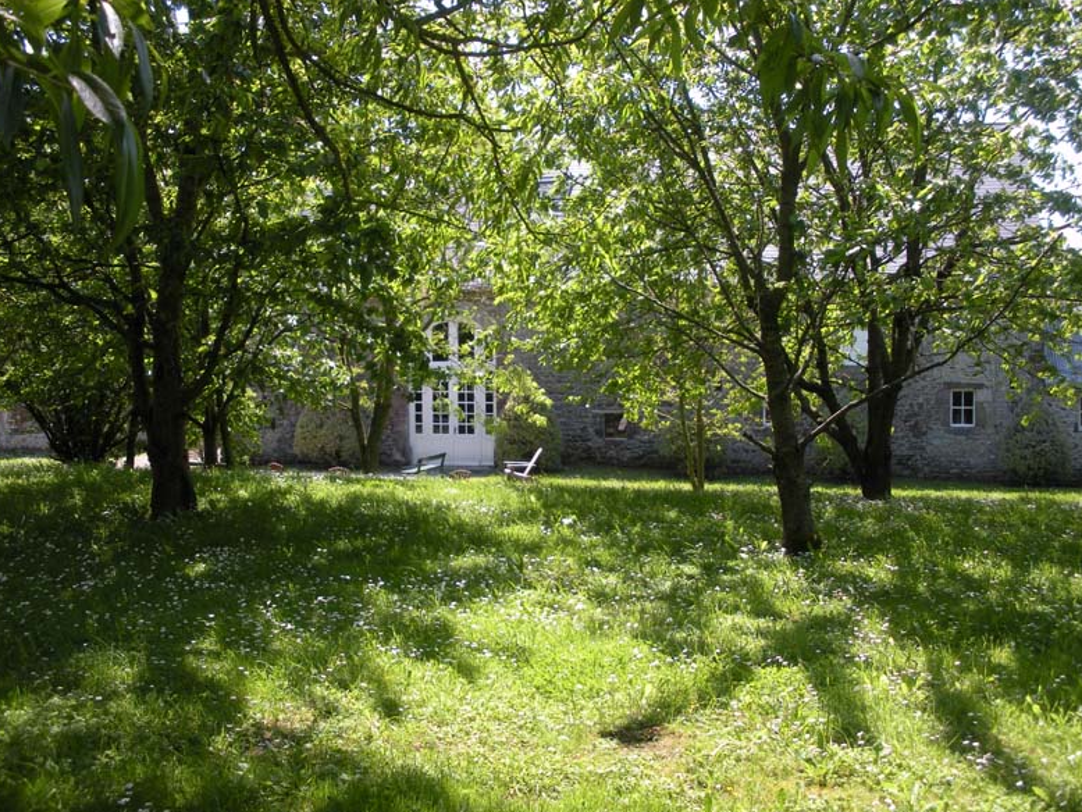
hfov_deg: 50.1
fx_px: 1157
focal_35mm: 37
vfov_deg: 38.7
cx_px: 538
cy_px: 416
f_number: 3.5
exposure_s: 1/184
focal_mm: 6.3
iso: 64
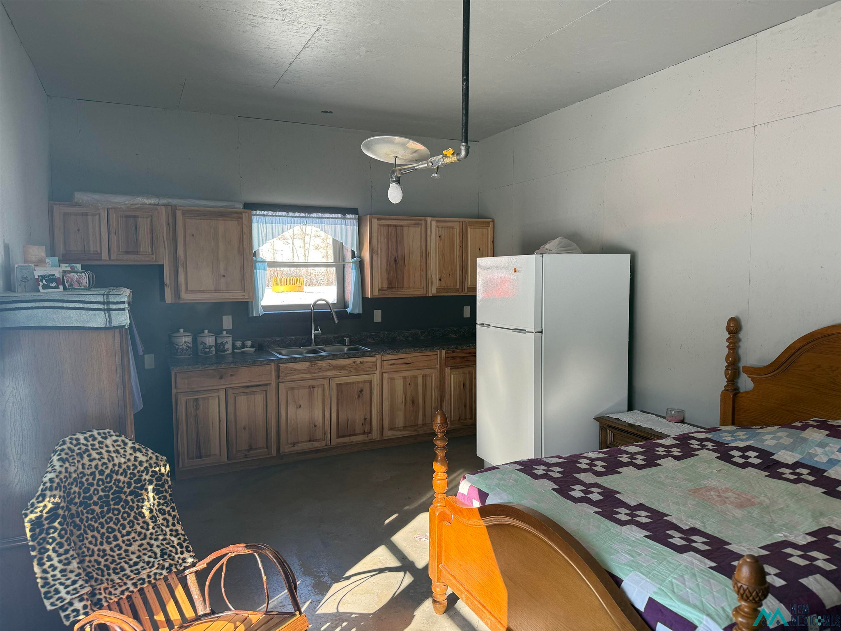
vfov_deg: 56.8
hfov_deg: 71.6
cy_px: 316
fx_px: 583
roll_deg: -0.2
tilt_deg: -4.5
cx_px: 420
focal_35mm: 24
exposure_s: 1/222
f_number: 1.78
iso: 125
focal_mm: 6.76
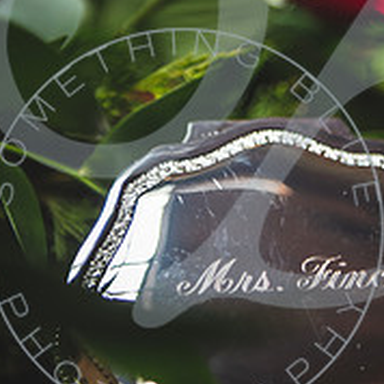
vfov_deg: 11.6
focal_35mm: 150
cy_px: 65
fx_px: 1883
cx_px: 280
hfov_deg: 11.6
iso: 500
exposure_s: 1/125
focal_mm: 70
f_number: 2.8
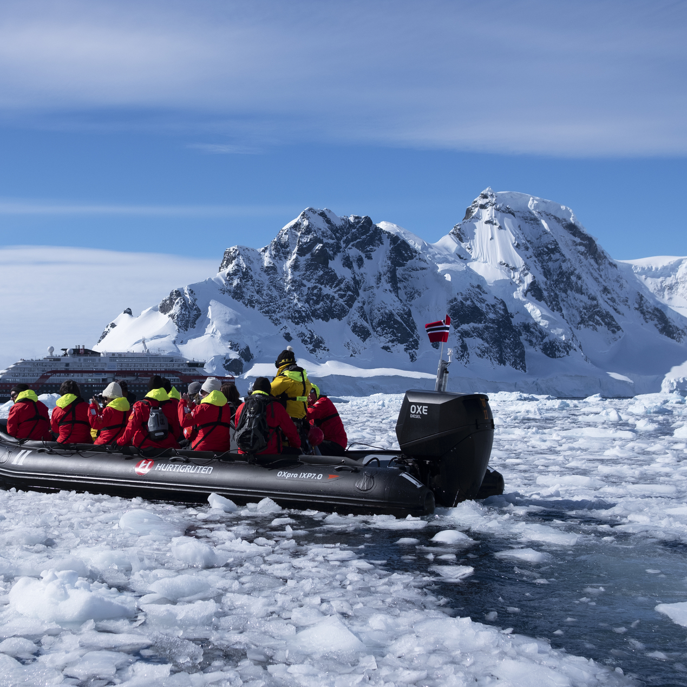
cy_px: 343
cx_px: 235
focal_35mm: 45
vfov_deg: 37.6
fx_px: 1010
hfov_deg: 37.2
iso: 200
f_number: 5
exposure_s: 1/1250
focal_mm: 23
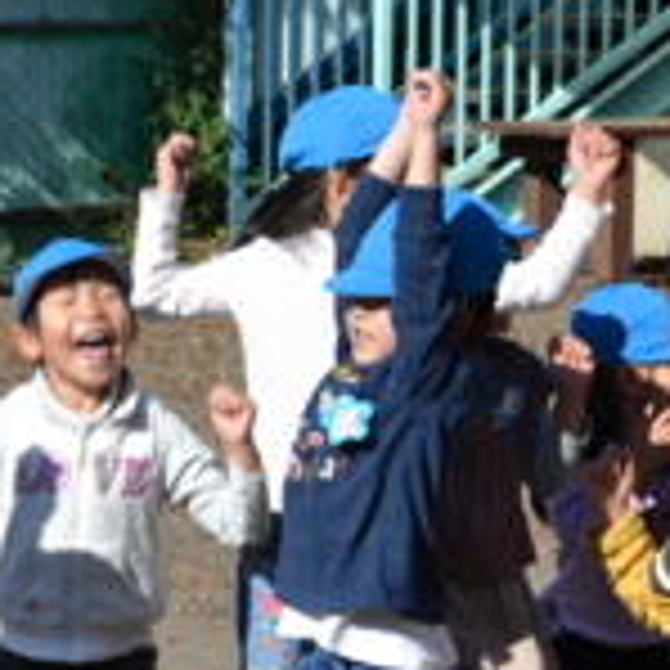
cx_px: 283
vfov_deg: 9.3
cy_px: 254
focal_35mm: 188
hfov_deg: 9.3
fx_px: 4120
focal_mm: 55
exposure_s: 1/250
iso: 100
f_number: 8
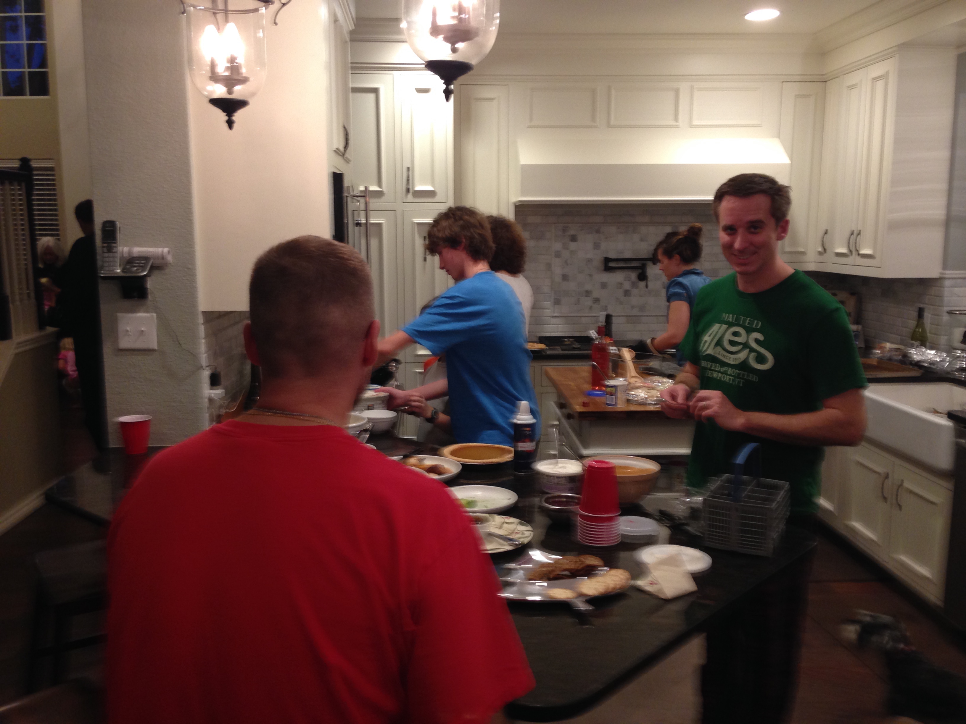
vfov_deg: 42.9
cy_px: 362
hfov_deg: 55.4
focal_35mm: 33
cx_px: 483
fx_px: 921
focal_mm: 4.12
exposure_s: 1/20
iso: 100
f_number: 2.4
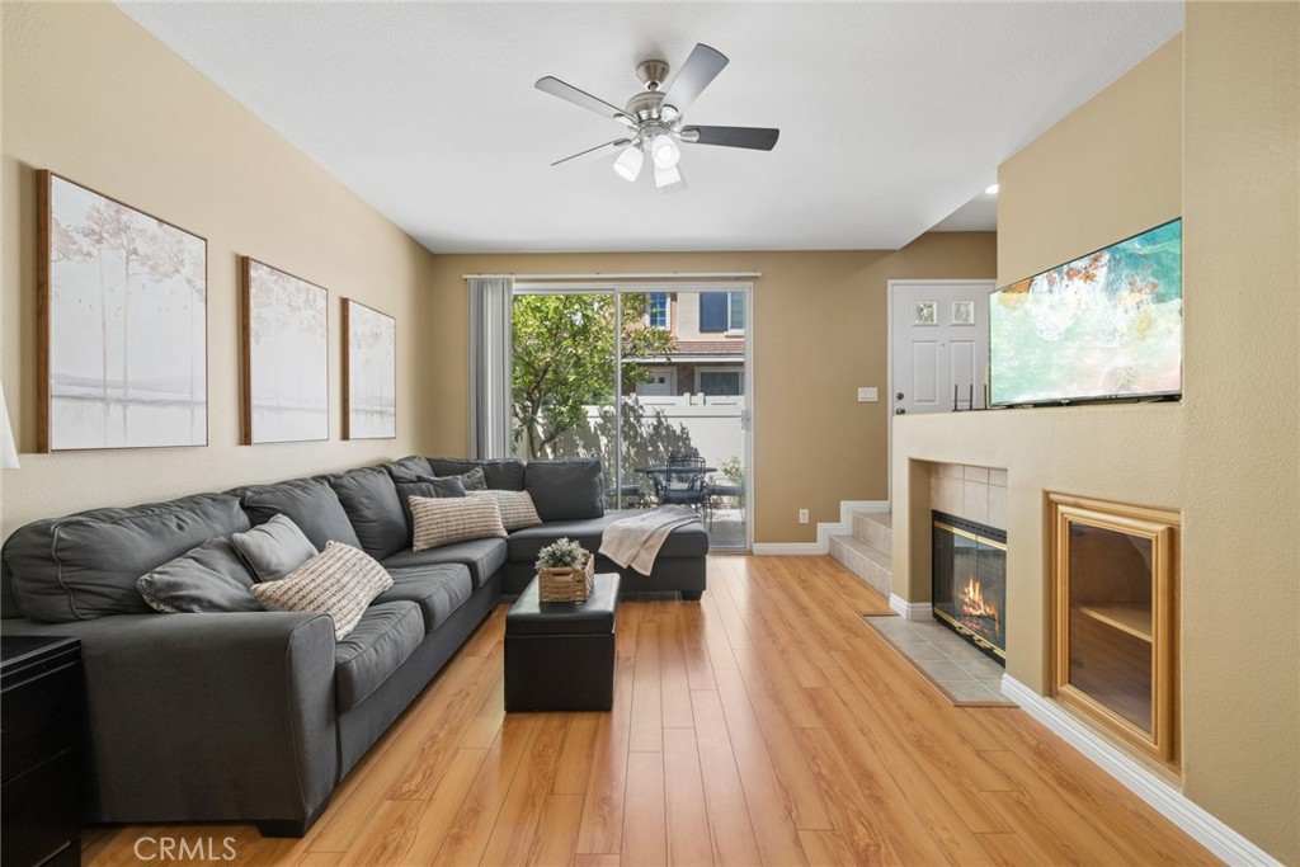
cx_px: 650
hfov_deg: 104.2
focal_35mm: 14
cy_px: 434
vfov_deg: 81.2
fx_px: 506
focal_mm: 14
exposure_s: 1/30
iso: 400
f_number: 8
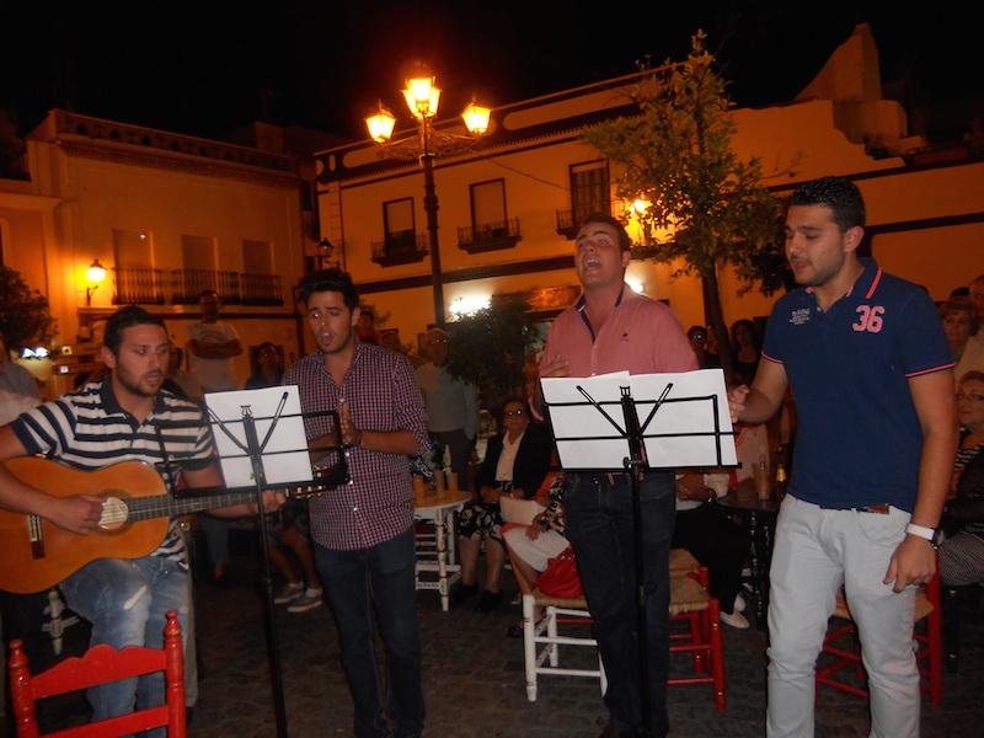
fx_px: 768
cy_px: 369
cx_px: 492
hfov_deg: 65.3
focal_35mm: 27
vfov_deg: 51.4
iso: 200
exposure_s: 1/25
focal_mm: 4.9
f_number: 3.2
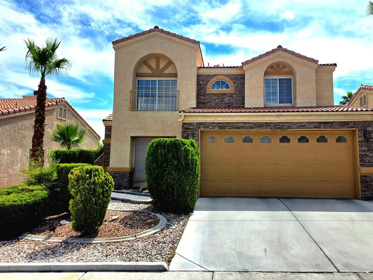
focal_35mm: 27
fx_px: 291
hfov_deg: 65.0
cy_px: 136
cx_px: 213
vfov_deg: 51.3
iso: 50
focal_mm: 6.3
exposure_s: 1/10000
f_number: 1.7
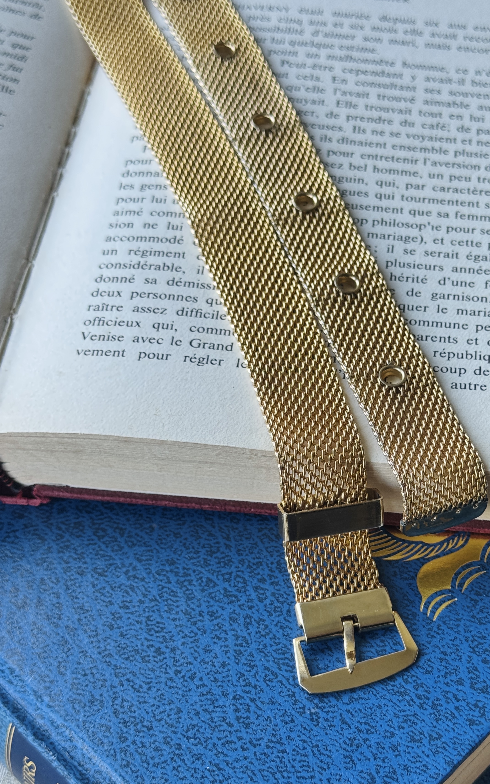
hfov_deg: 21.5
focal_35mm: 60
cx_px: 343
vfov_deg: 33.9
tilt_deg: -50.1
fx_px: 1282
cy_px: 449
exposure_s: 1/80
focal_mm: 6.76
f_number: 1.78
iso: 100
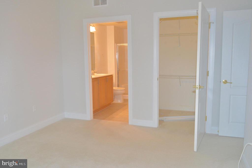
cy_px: 84
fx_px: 210
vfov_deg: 43.5
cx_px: 126
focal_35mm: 30
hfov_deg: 62.0
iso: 800
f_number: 7.1
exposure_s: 1/60
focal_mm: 20
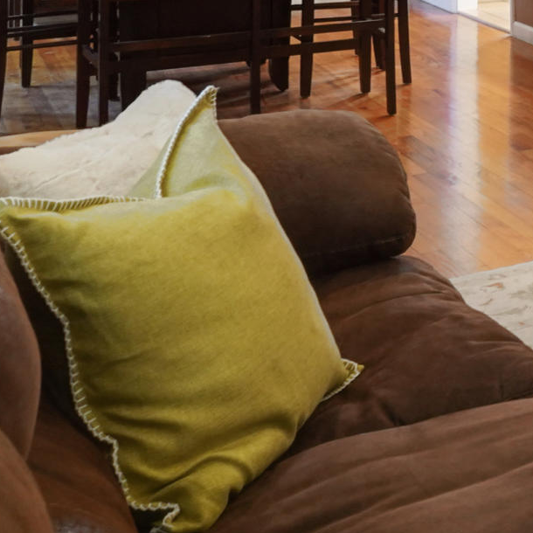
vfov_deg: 21.1
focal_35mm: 71
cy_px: -232
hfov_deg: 18.3
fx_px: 1237
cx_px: 997
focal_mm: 17
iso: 2000
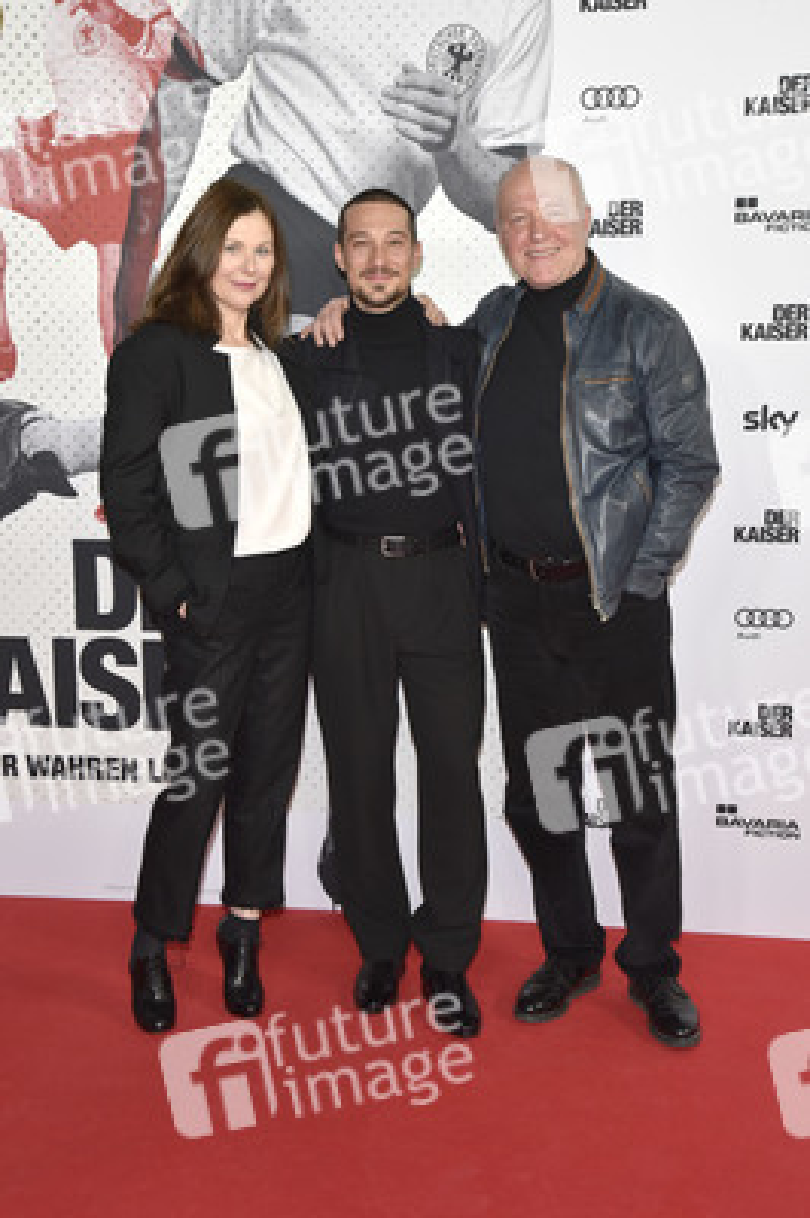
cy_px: 609
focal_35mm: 48
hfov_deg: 28.0
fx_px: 1623
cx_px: 405
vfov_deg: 41.1
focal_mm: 48
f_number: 9
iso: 2000
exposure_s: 1/250
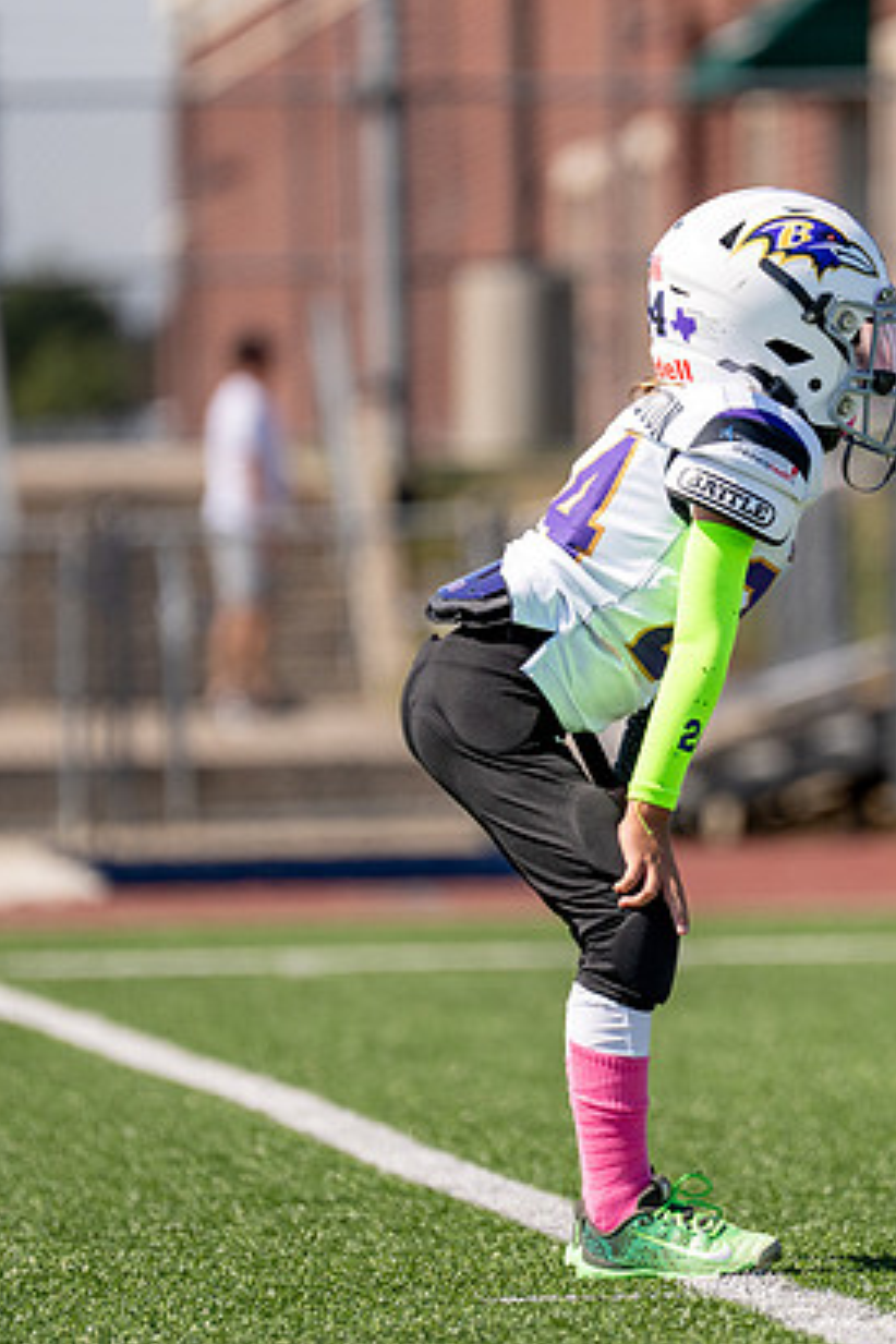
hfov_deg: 3.9
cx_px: 658
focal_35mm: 353
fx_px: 13178
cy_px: 625
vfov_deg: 5.8
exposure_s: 1/5000
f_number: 2.8
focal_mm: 200
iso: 200
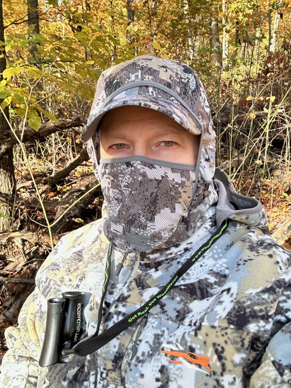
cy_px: 194
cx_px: 146
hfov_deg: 46.8
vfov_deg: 60.0
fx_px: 336
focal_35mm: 30
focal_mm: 2.69
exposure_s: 1/114
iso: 80
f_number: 1.9
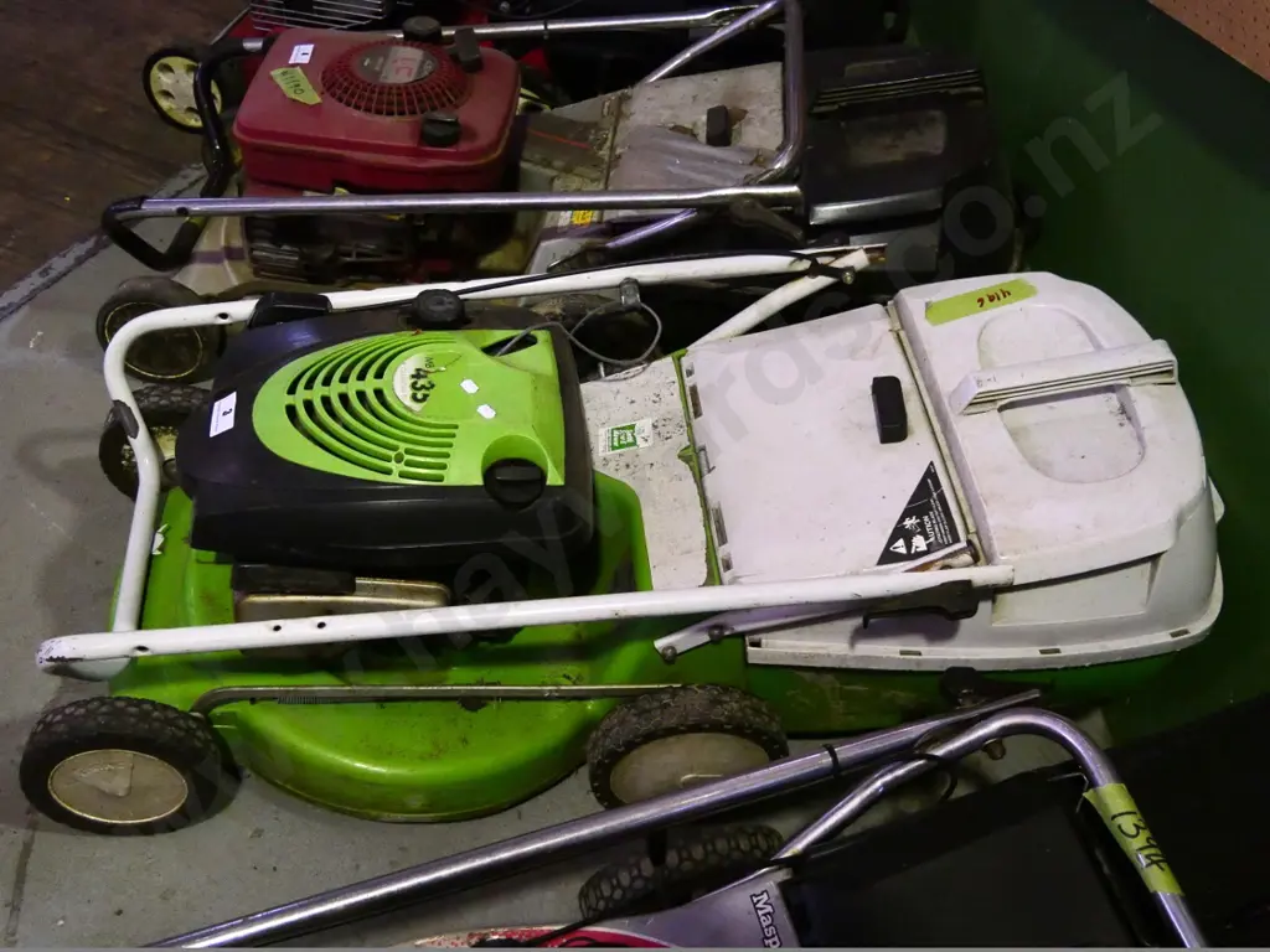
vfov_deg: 39.7
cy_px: 476
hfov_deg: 51.4
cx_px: 635
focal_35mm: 36
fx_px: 1321
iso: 6400
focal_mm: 18
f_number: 3.9
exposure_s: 1/320
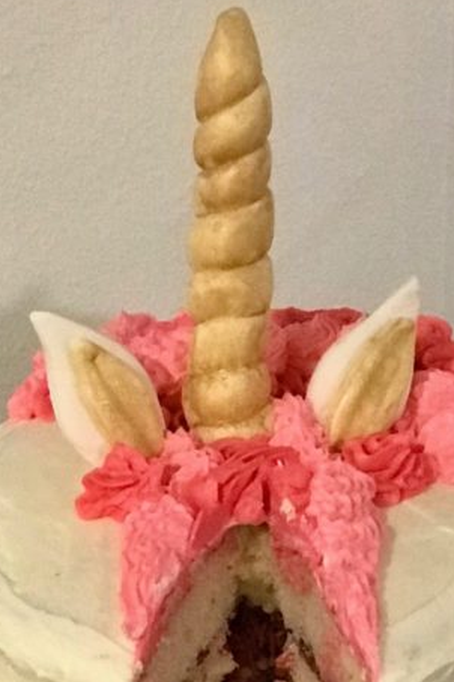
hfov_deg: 10.2
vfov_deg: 15.1
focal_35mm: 134
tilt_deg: -36.5
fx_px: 2535
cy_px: 610
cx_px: 278
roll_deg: +1.0
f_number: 2.8
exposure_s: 1/60
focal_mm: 6.6
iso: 1250
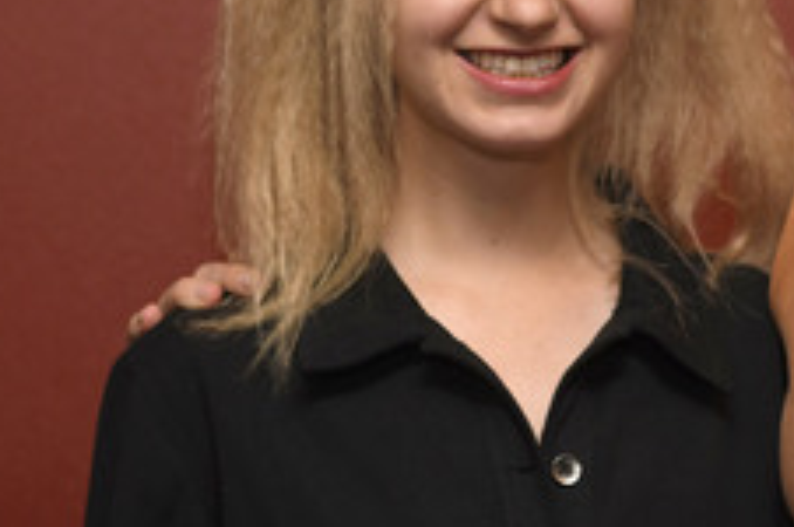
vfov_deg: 7.9
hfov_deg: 11.9
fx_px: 3788
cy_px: 49
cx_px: 768
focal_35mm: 172
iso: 800
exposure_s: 1/400
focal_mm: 86
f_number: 3.5
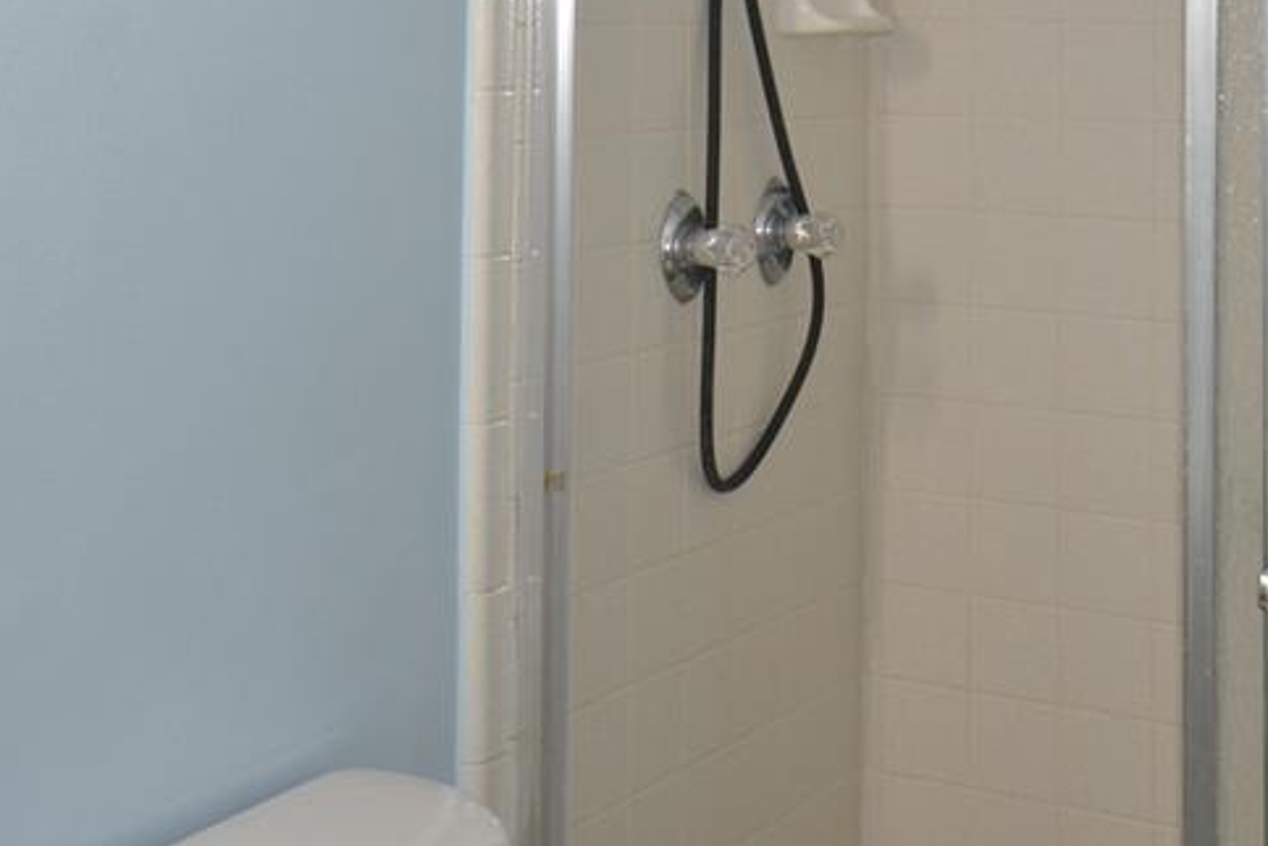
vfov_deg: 18.9
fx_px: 2465
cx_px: 627
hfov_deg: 28.8
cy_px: -21
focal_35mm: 70
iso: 640
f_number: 4.5
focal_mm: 22
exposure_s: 1/60
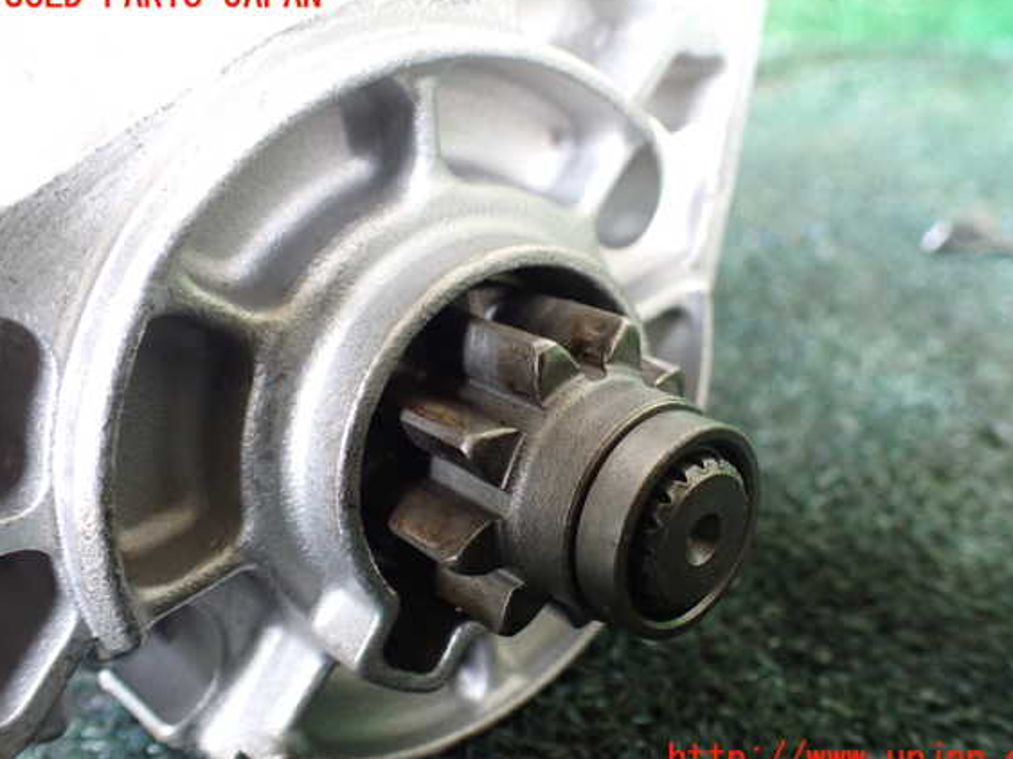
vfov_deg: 44.1
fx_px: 936
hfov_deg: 56.8
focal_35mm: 32
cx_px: 534
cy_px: 378
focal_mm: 5.4
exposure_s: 1/50
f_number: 2.3
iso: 800
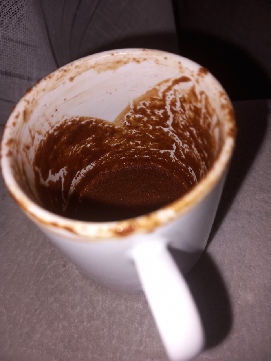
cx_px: 136
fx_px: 282
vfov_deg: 65.3
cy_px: 180
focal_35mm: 27
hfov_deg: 51.4
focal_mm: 4
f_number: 1.8
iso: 20
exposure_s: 1/122
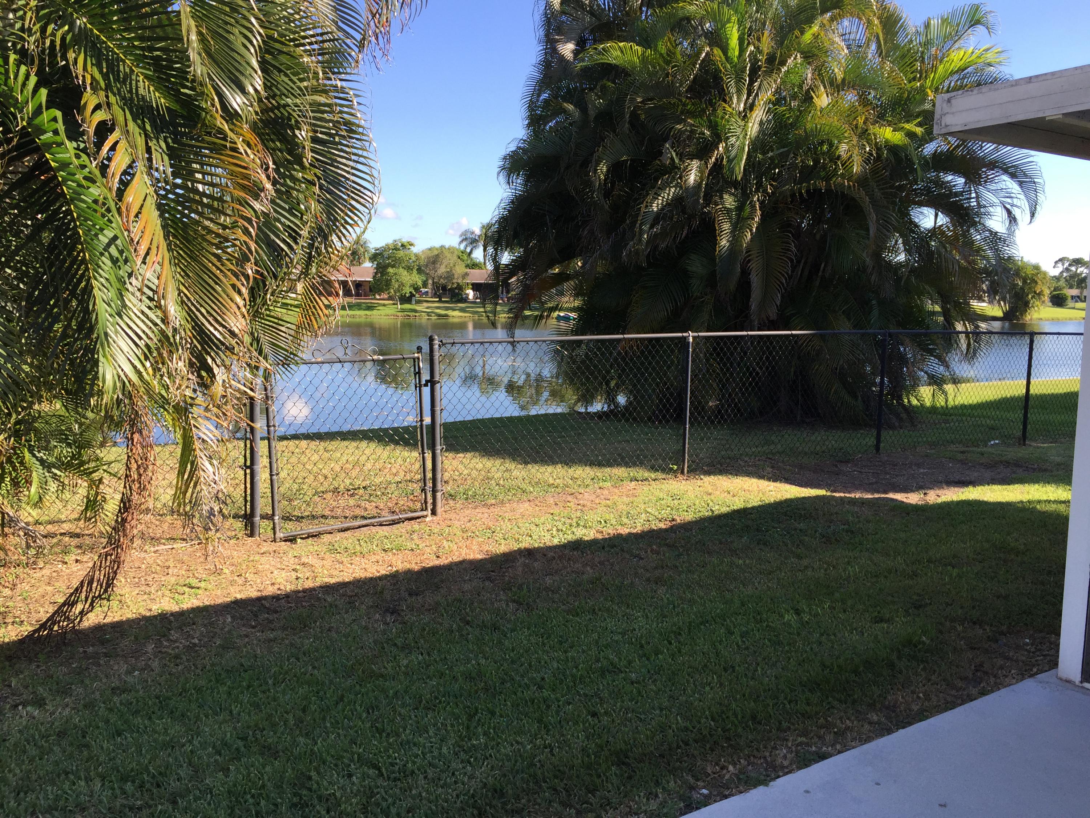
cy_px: 409
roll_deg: -2.3
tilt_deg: -3.9
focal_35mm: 29
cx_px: 545
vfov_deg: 48.2
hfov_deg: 61.7
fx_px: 913
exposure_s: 1/670
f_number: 2.2
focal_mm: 4.15
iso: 32
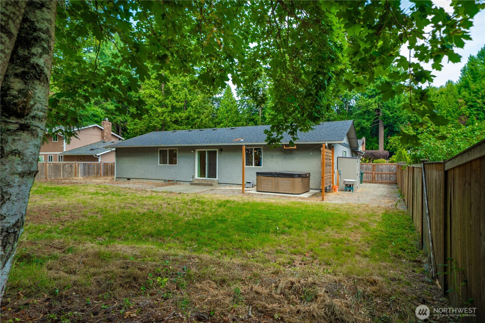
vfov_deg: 61.9
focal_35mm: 20
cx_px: 242
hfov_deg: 84.0
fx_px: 269
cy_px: 162
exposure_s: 1/30
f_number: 7.1
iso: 100
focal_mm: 20
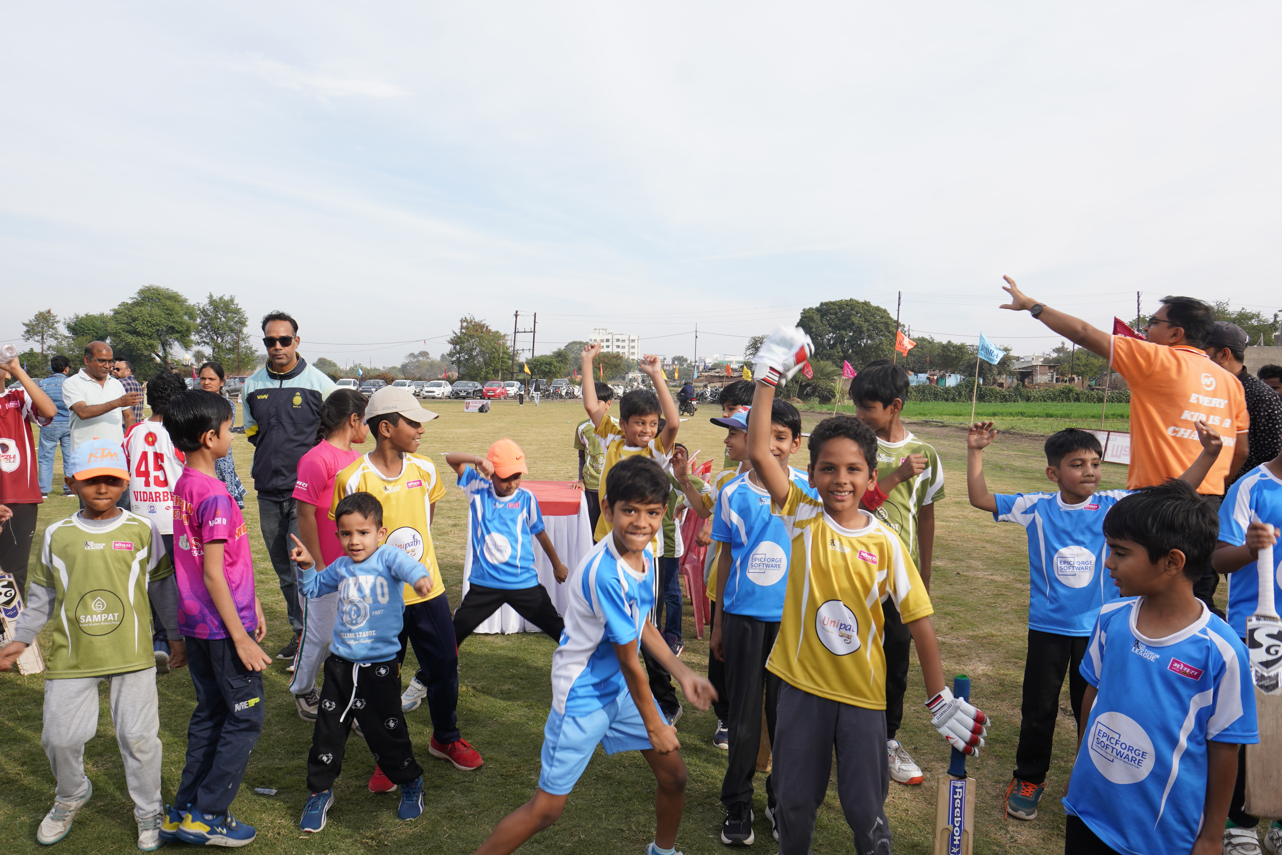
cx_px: 641
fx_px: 855
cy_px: 428
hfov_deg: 73.7
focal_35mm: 24
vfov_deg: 53.2
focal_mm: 16
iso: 100
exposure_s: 1/125
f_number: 7.1
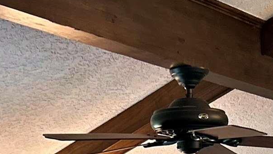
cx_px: 177
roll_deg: -0.4
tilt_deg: -6.3
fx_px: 1043
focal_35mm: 144
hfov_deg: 14.9
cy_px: 415
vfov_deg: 7.6
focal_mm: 5.7
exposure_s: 1/60
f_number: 1.5
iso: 125
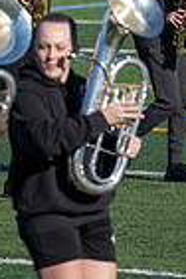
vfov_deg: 2.6
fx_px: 6045
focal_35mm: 780
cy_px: -27
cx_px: -162
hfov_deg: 1.8
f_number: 4
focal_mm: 190
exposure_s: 1/2000
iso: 160
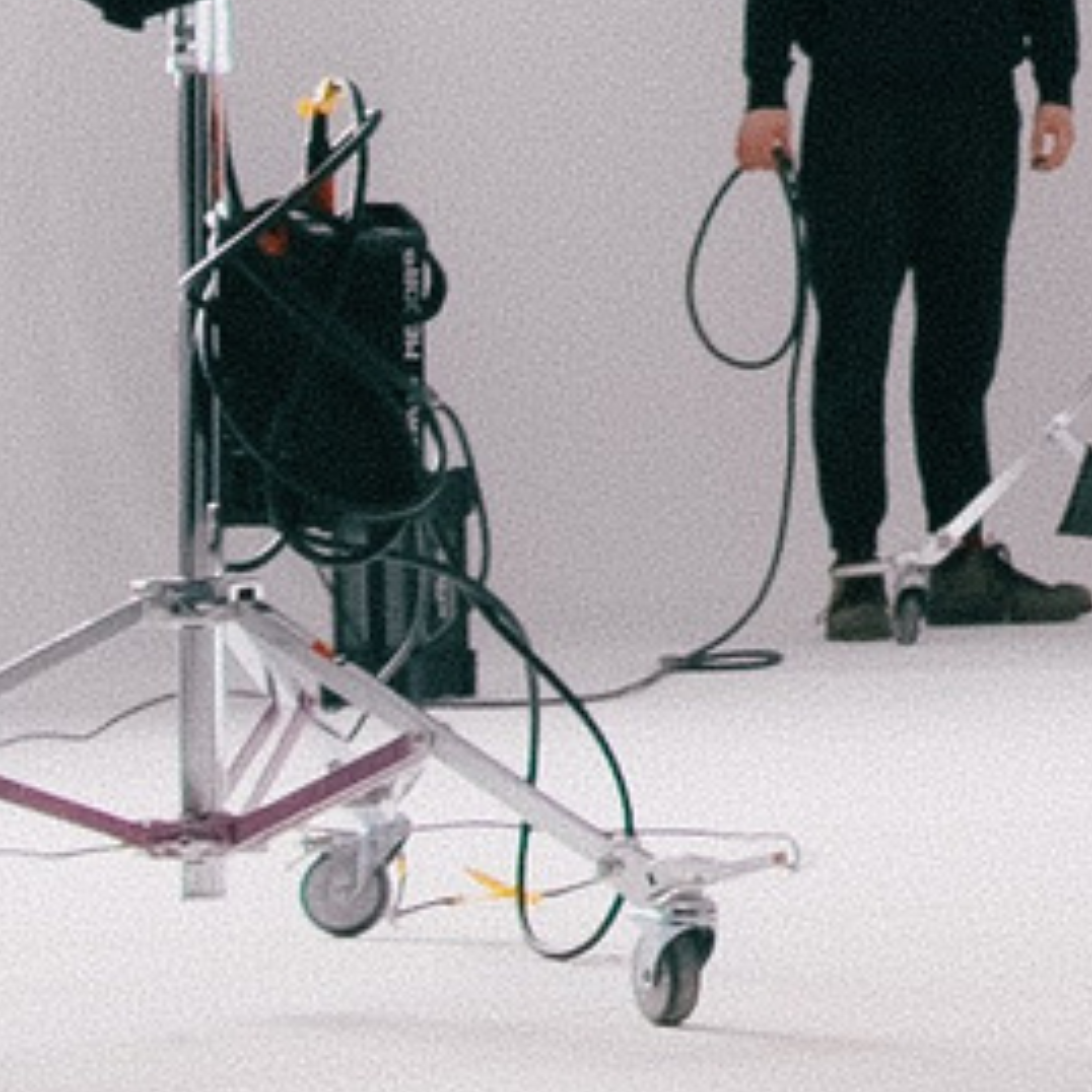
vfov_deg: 7.6
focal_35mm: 228
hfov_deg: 6.5
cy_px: -481
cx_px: 3966
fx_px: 8137
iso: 400
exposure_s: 1/100
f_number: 4.5
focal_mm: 28
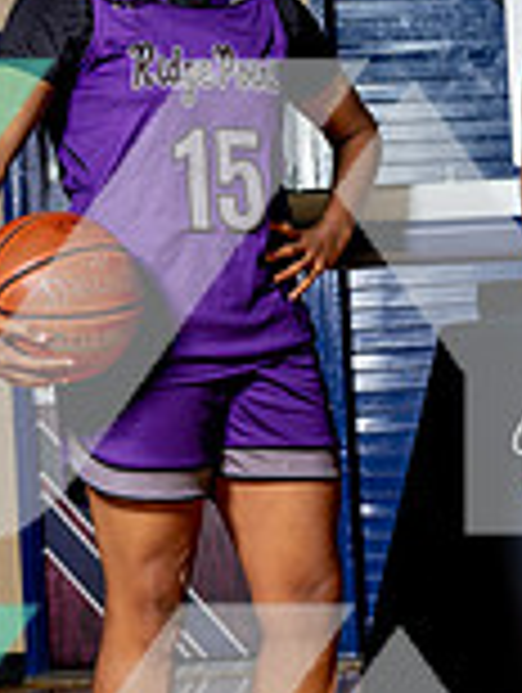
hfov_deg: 10.3
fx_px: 2827
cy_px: 299
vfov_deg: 14.0
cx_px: 729
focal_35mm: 141
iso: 400
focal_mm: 39
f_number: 5.6
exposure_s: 1/250
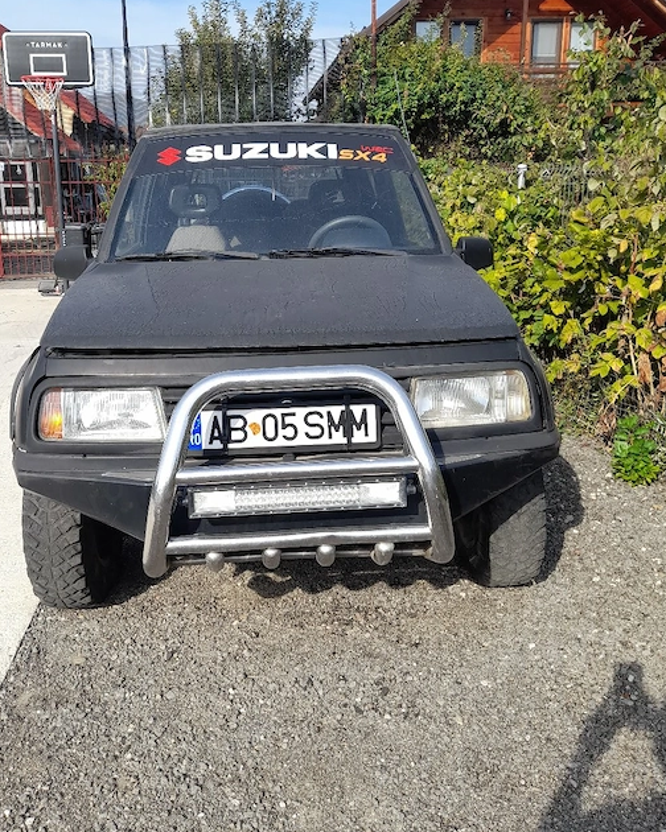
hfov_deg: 47.0
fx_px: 764
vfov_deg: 57.0
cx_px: 297
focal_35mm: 31
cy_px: 366
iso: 20
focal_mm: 4.6
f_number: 2
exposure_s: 1/476
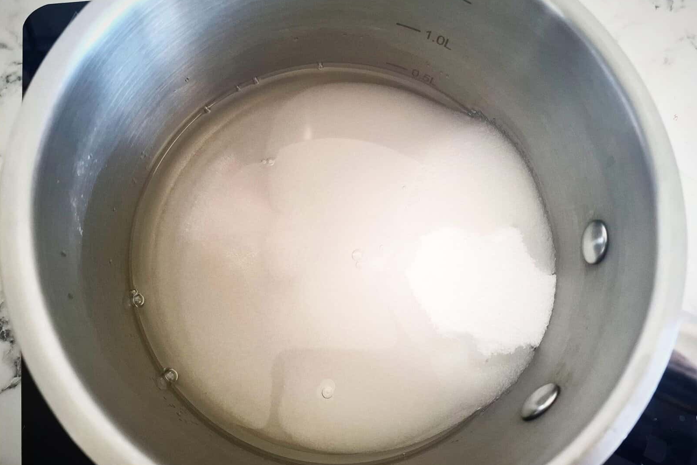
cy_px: 243
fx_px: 465
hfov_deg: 73.7
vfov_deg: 53.1
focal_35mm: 24
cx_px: 348
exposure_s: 1/50
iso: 320
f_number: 1.8
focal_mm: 5.54
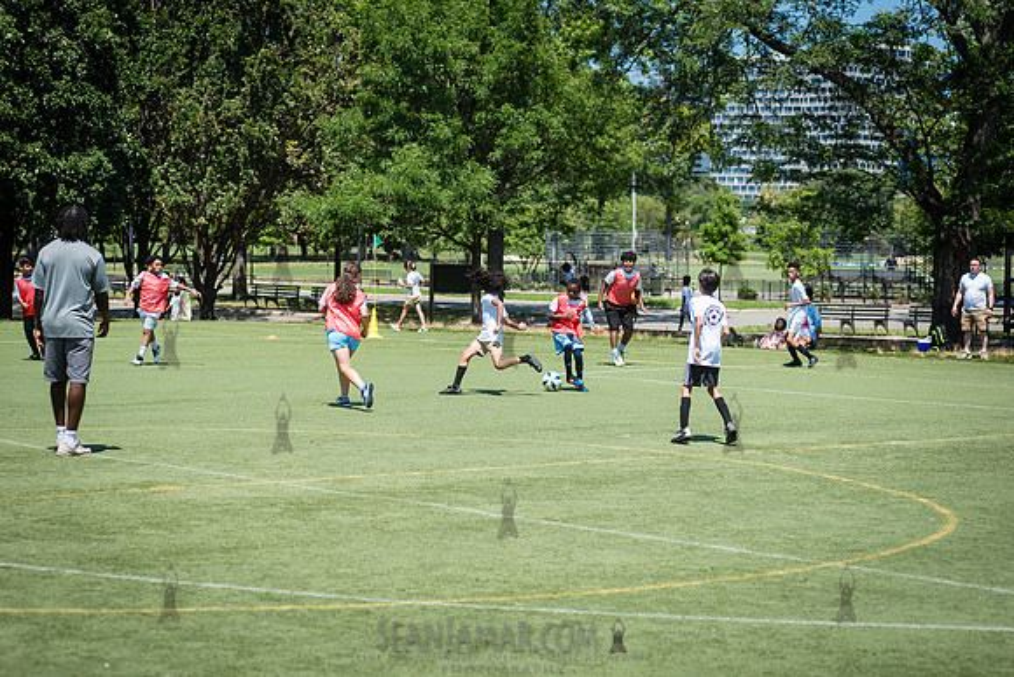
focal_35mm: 80
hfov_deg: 25.4
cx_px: 507
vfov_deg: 17.1
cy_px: 338
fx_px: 2254
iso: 200
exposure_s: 1/1250
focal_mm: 80
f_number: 4
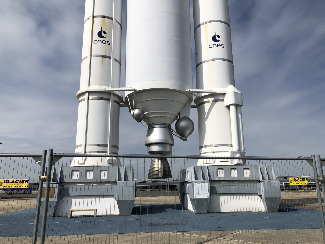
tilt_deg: +14.2
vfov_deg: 49.7
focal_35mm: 28
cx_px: 162
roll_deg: -1.0
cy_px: 122
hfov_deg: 63.4
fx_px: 263
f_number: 1.8
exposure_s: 1/6024
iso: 25
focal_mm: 3.99
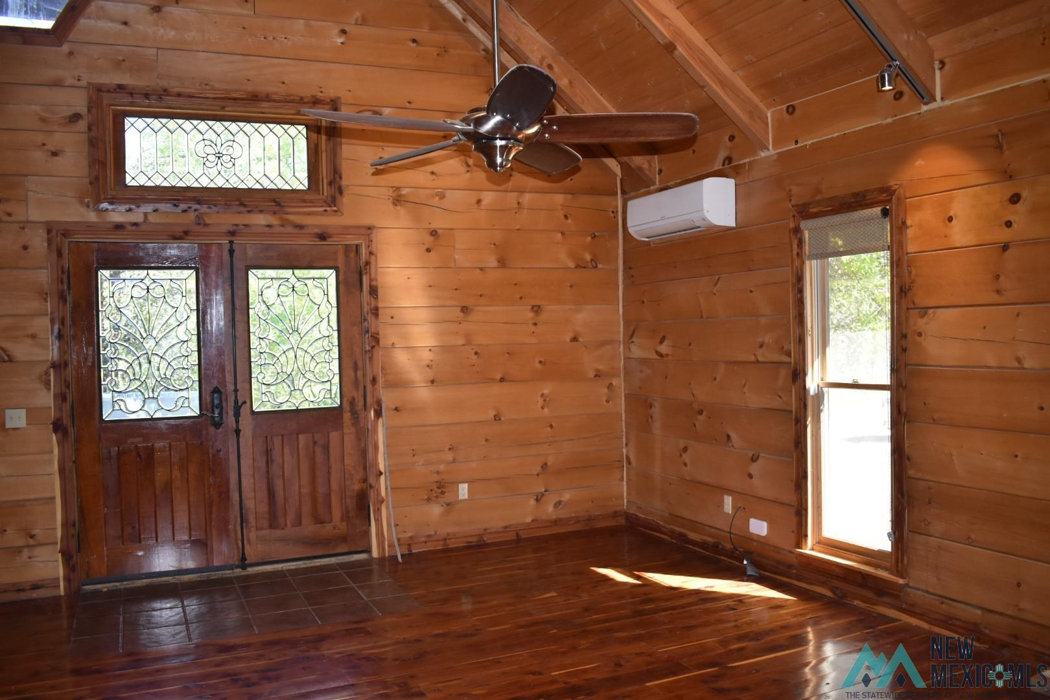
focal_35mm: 30
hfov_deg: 61.9
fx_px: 875
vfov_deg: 43.6
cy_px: 350
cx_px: 525
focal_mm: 20
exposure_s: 1/200
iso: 800
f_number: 4
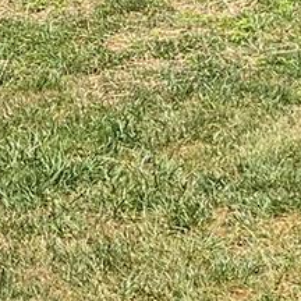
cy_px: 103
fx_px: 1790
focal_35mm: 182
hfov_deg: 9.5
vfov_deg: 9.6
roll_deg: -2.6
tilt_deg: -16.5
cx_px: -64
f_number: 1.8
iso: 16
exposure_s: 1/1377
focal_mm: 3
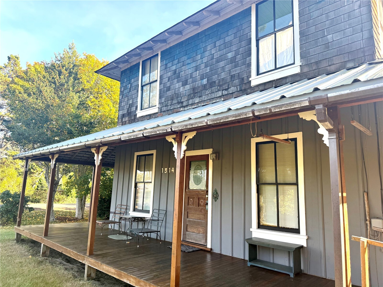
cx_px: 192
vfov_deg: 56.8
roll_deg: -1.8
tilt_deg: +10.0
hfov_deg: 71.6
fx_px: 266
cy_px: 144
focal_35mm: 24
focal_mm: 6.76
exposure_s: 1/567
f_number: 1.78
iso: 100
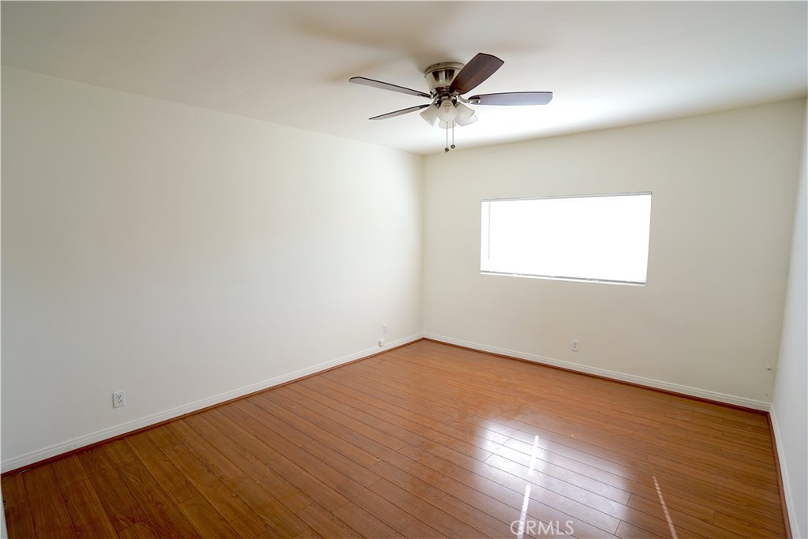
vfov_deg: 70.5
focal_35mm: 17
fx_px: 382
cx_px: 404
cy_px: 270
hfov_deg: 93.3
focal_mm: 17
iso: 100
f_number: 4
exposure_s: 1/60
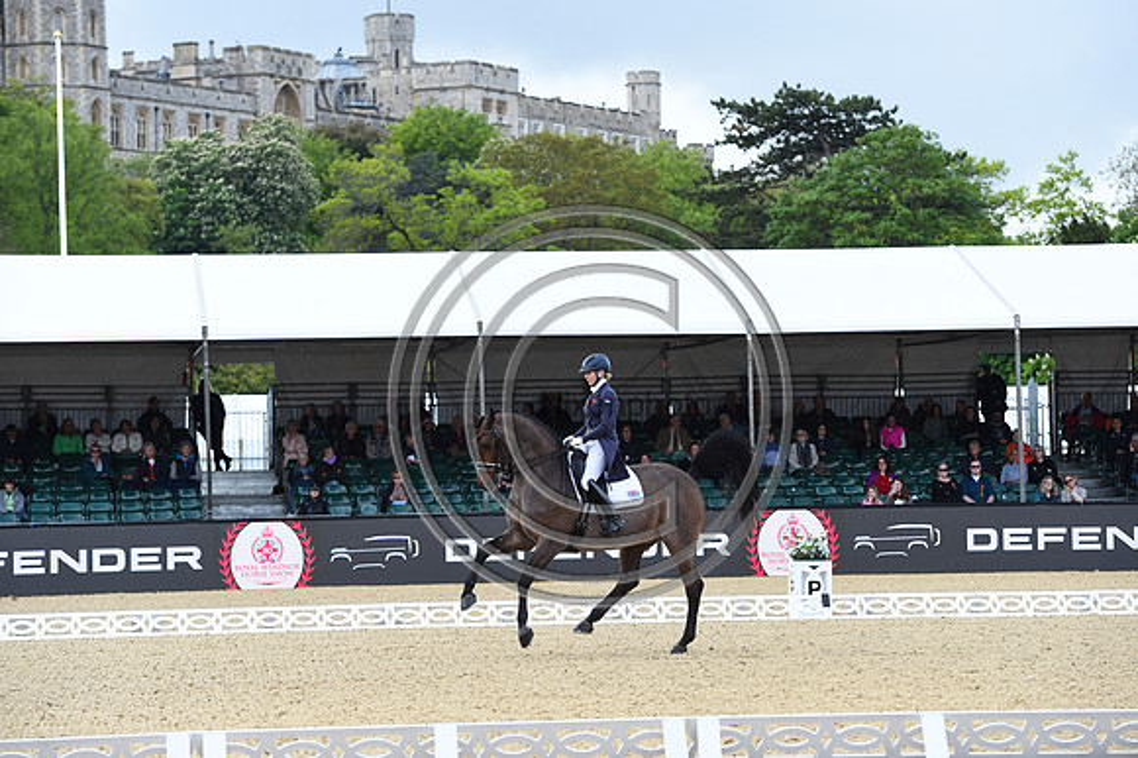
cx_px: 569
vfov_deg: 11.4
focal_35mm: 120
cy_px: 379
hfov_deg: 17.1
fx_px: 3791
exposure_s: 1/1600
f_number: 5
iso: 900
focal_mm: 120
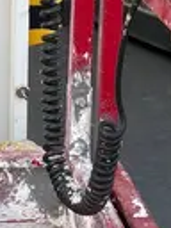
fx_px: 981
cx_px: -73
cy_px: 38
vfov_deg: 13.2
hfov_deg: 9.7
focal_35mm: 149
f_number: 1.5
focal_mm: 5.7
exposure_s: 1/371
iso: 50
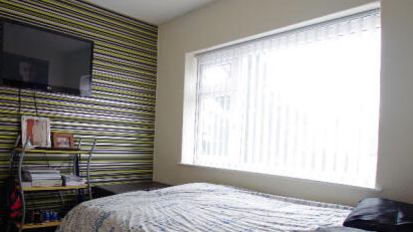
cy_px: 147
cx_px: 126
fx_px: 274
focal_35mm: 25
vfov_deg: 45.5
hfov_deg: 71.0
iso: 200
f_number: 3.5
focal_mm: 10
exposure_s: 1/30
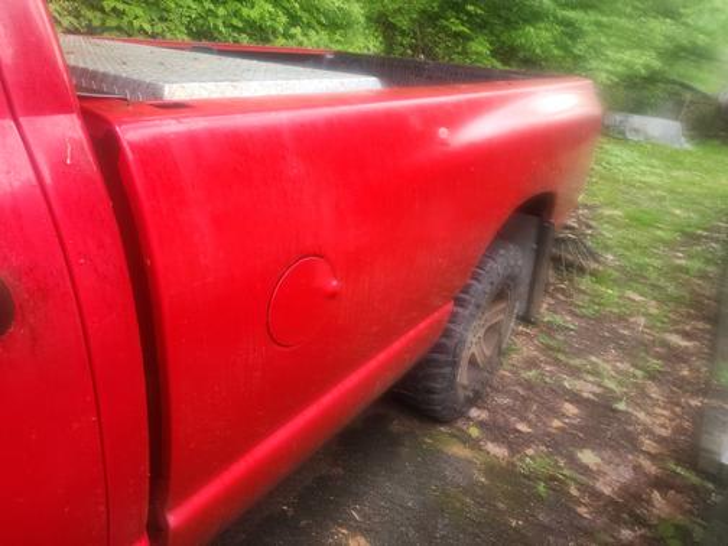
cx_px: 364
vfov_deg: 58.9
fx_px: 484
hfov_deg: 73.9
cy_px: 273
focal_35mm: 23
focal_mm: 6.4
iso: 160
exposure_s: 1/180
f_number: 1.8
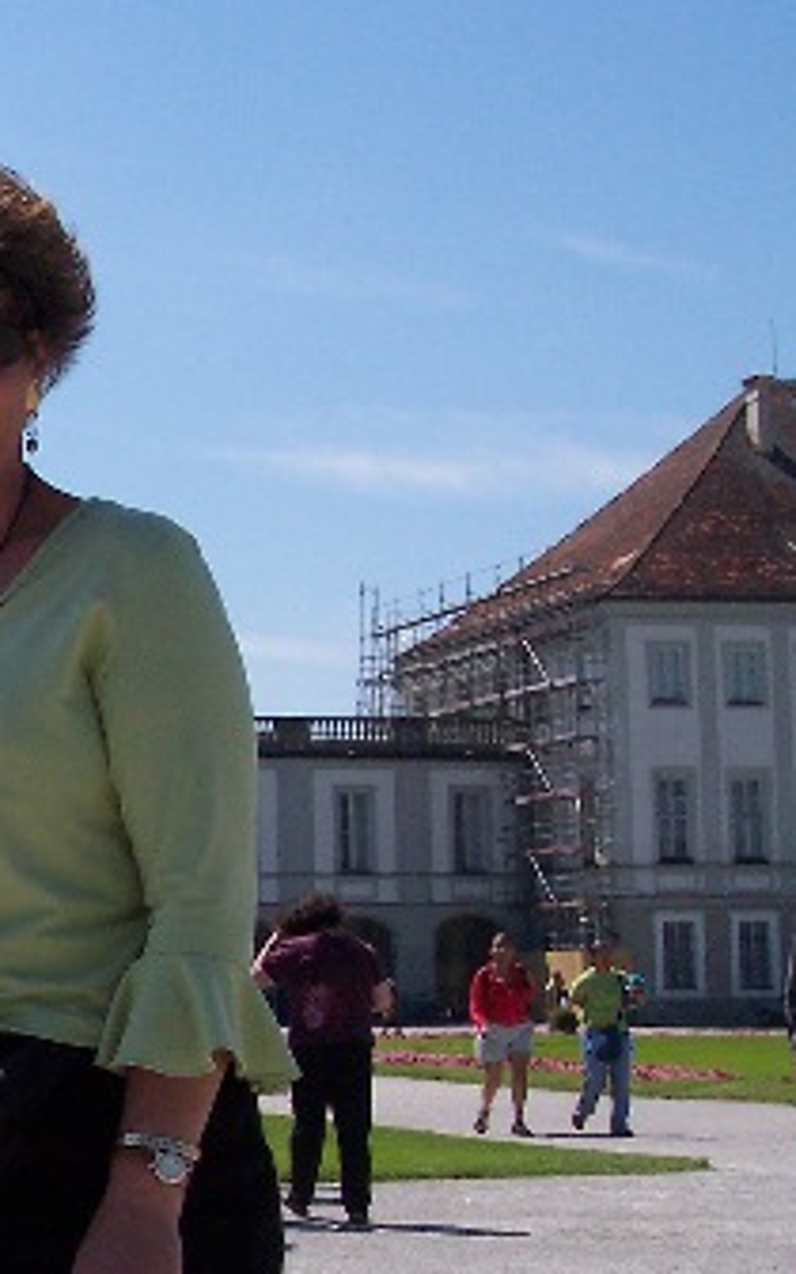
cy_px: 573
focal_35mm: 96
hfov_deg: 12.9
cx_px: -379
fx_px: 3332
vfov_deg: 21.6
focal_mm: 8
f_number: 4.8
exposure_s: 1/1000
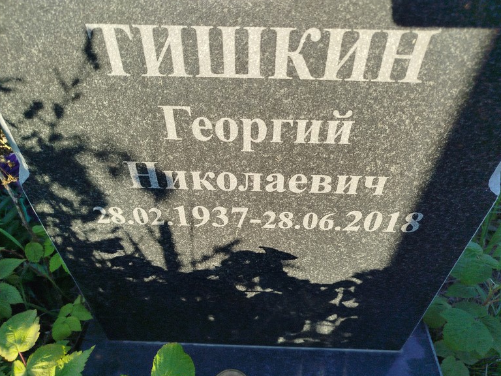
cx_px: 252
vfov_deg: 54.9
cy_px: 191
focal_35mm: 25
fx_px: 362
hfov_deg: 69.4
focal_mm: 5.31
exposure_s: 1/307
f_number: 1.7
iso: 50
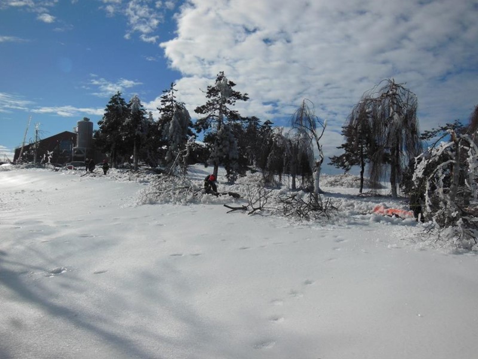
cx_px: 239
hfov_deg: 61.7
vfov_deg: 48.2
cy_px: 180
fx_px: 400
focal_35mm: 29
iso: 125
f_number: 7.4
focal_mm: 5.2
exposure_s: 1/1000
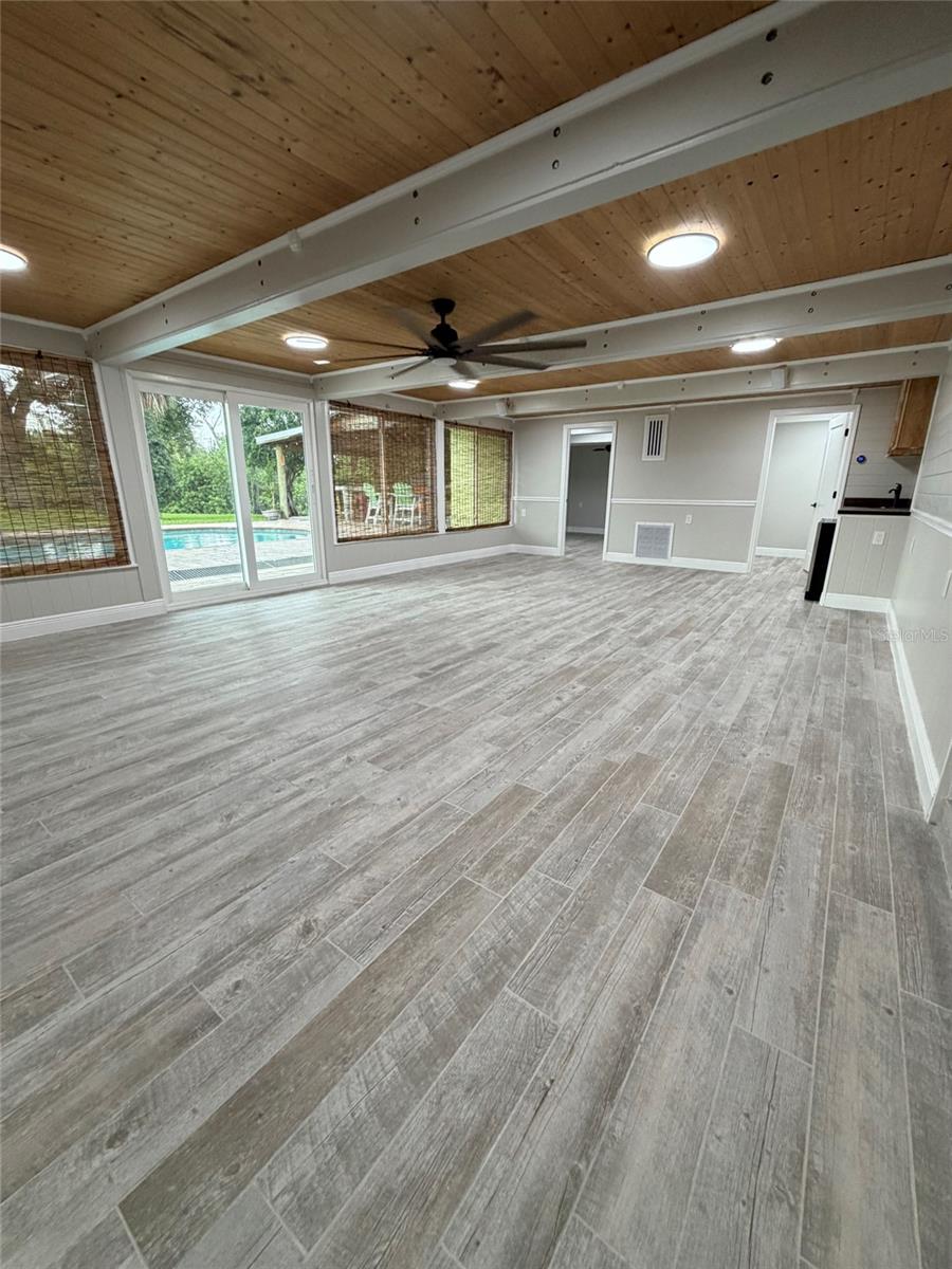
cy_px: 634
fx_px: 513
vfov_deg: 102.1
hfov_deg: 85.7
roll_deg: -0.7
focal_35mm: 14
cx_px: 476
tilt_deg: -16.4
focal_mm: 2.22
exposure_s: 1/120
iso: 250
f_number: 2.2
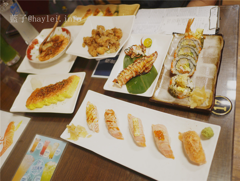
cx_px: 120
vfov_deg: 46.8
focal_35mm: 30
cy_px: 90
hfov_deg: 59.9
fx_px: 208
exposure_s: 1/60
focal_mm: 15
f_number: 1.7
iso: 320
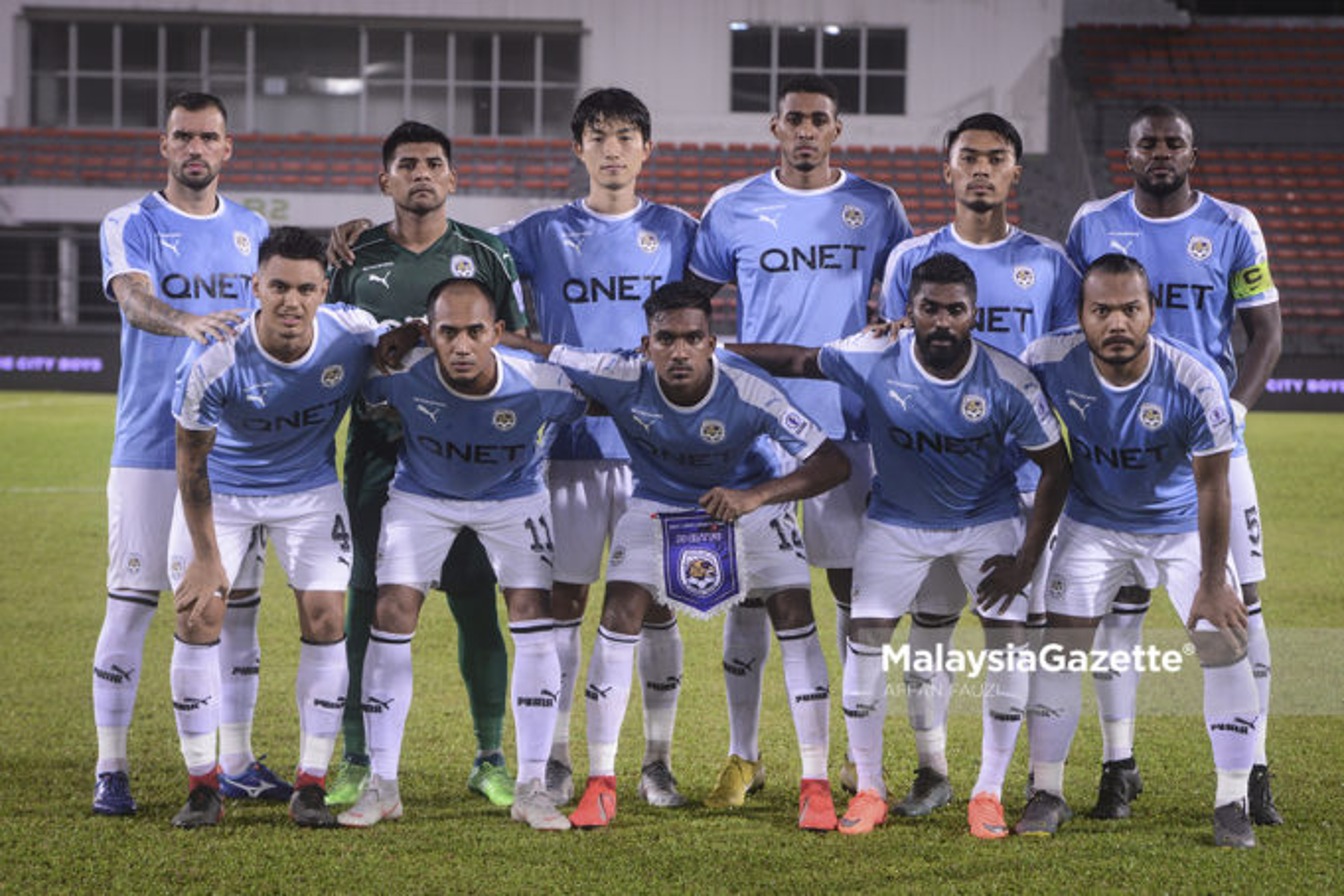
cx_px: 672
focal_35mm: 110
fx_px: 4106
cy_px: 448
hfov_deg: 18.6
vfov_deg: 12.5
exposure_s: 1/200
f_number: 4.5
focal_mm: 110
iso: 1600
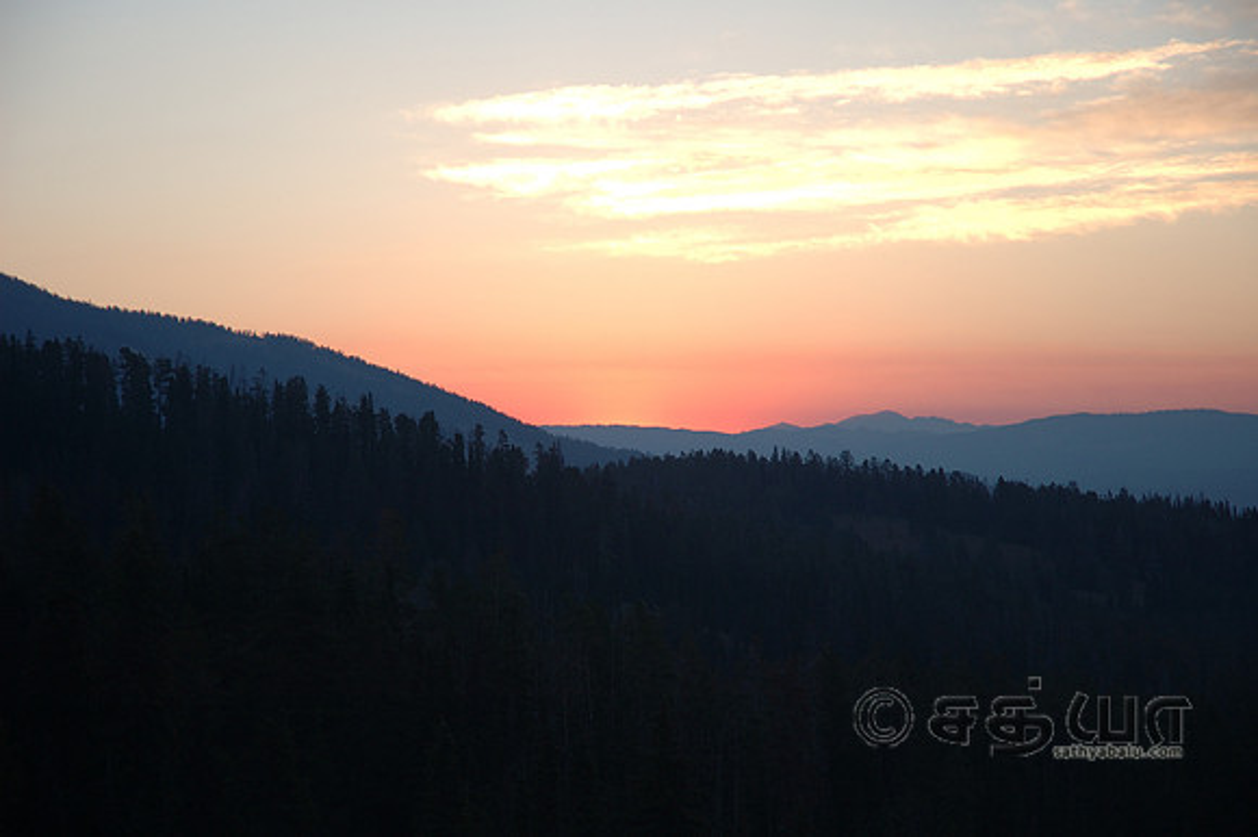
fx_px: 3667
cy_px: 418
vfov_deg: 13.0
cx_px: 629
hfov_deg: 19.5
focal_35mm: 105
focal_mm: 70
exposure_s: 1/50
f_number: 4.5
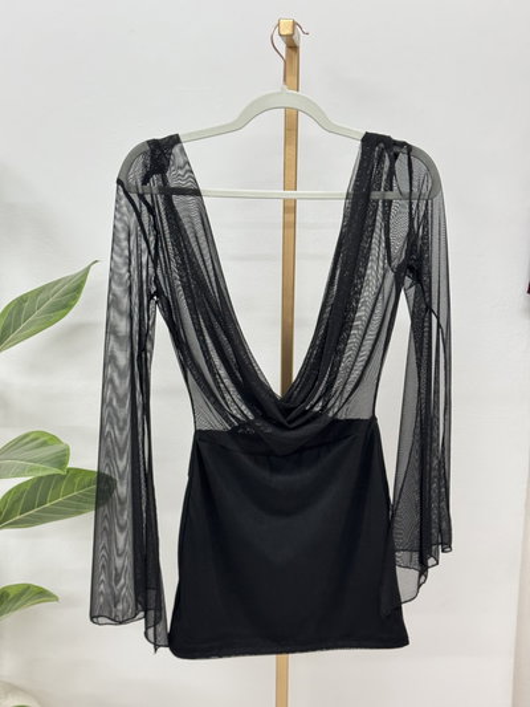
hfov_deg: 30.3
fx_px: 980
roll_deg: +0.2
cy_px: 354
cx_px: 265
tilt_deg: -12.8
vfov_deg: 39.6
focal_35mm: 48
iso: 250
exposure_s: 1/50
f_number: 1.78
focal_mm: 6.76
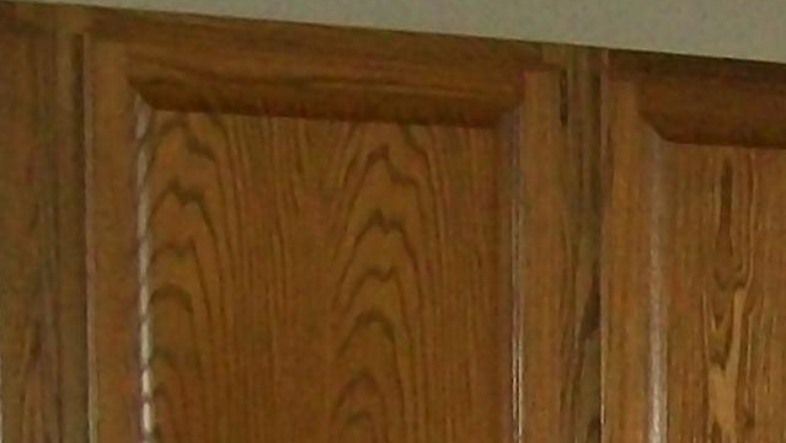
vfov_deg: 6.1
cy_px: 1277
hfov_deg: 11.0
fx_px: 3836
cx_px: 1372
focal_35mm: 184
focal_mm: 6
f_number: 2.7
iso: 160
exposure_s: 1/60
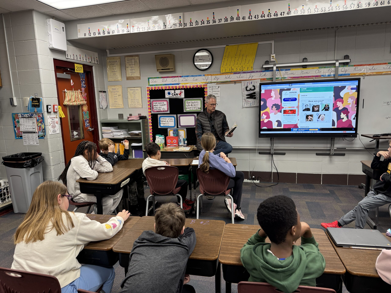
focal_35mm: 24
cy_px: 146
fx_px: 271
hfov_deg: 71.6
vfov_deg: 56.8
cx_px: 196
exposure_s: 1/60
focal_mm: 6.76
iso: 200
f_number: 1.78
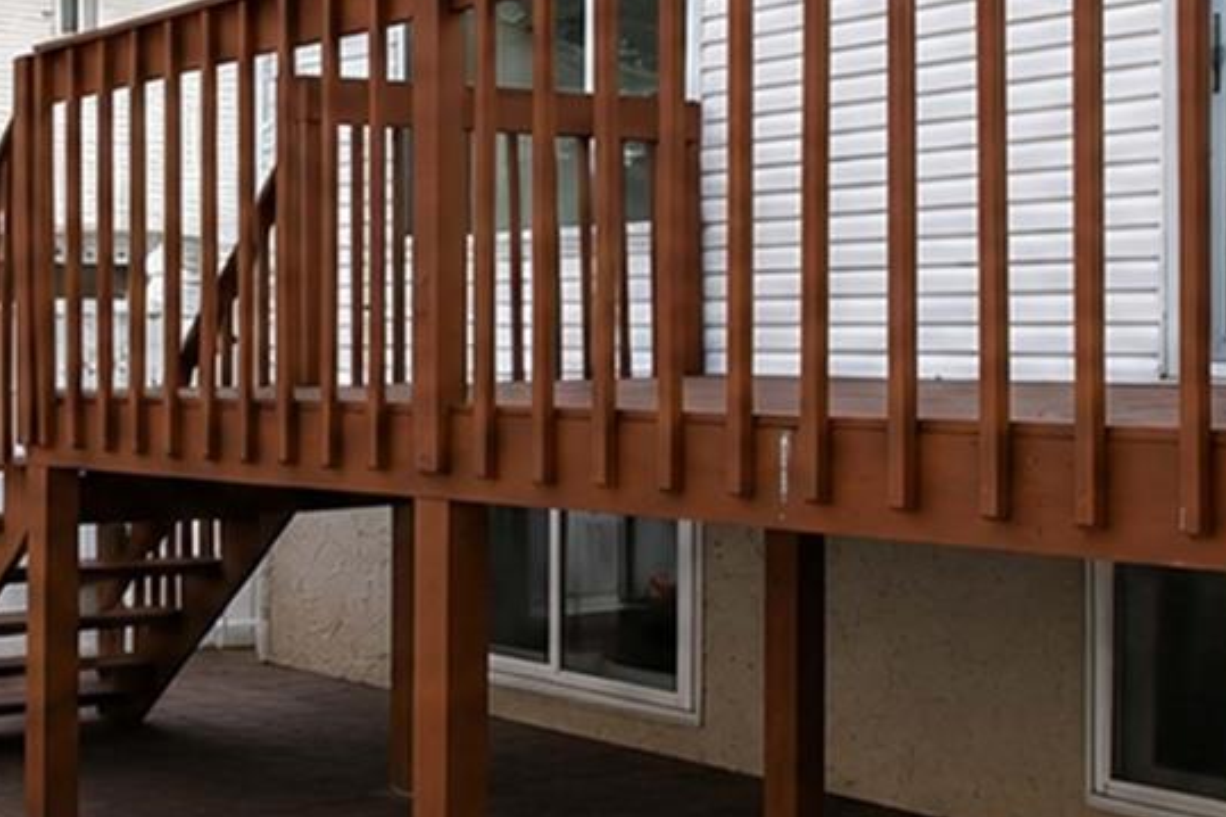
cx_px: 59
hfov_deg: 32.8
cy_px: 349
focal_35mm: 57
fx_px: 1940
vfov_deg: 23.7
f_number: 9
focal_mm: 10
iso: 640
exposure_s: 1/125
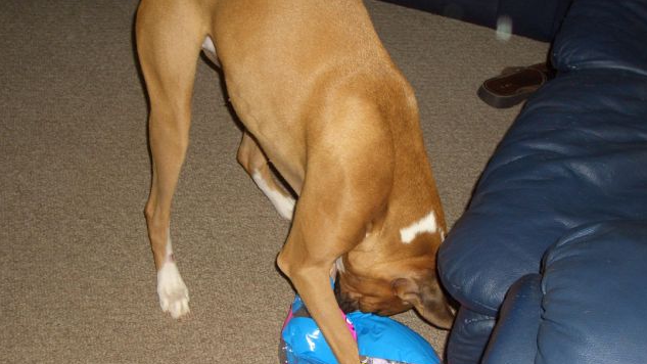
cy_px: 244
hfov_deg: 38.5
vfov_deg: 22.1
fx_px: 926
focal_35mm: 54
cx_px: 325
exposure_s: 1/60
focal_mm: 8.2
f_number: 3.1
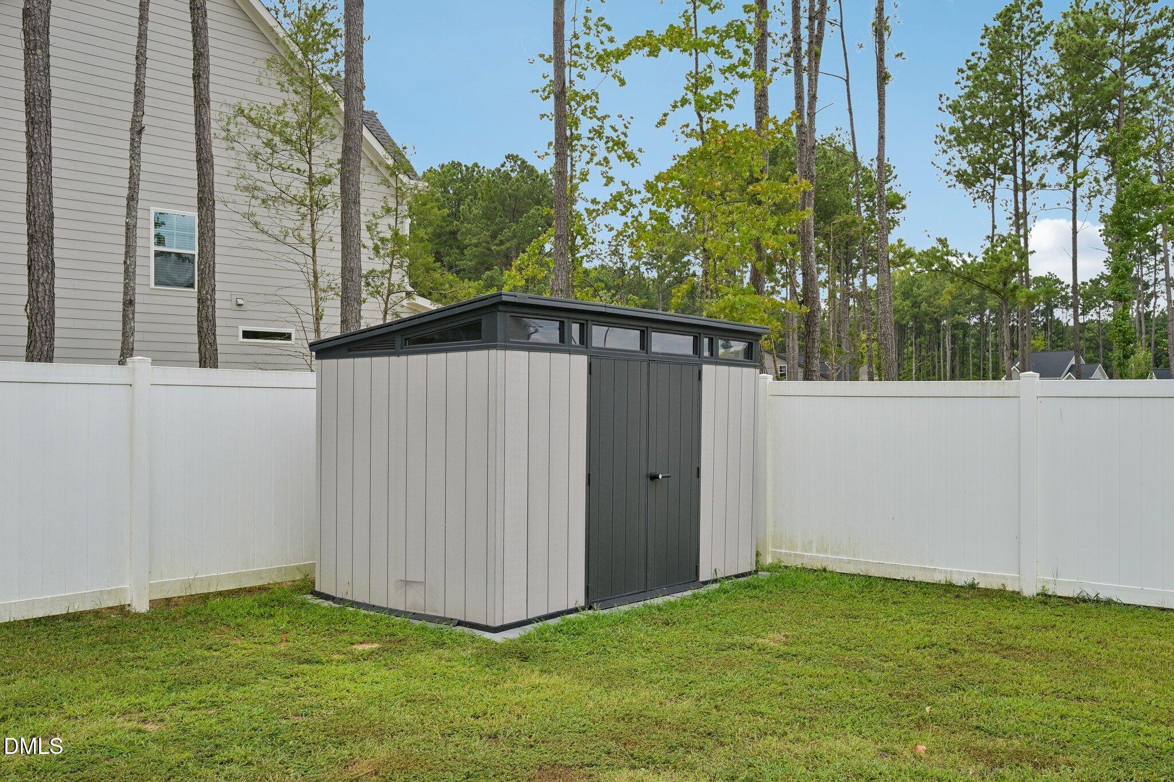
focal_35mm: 30
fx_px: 978
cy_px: 391
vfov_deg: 43.6
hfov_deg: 61.9
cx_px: 587
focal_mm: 30
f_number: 8
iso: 100
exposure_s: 1/200
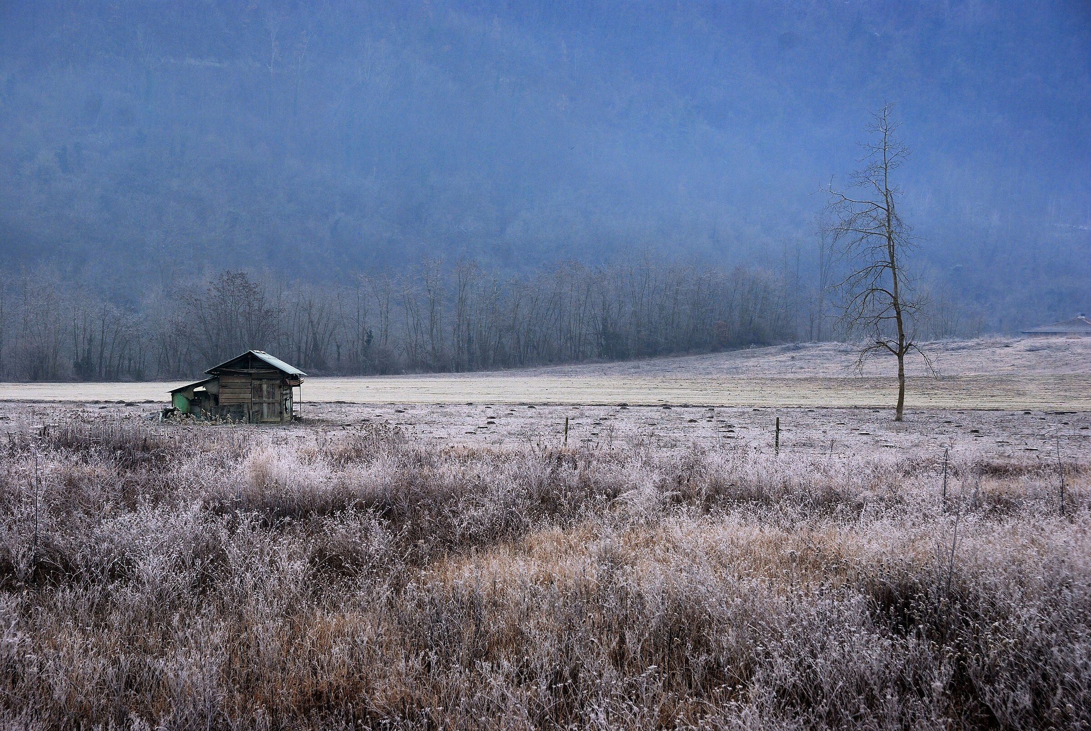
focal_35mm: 68
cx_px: 546
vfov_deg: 20.2
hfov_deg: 29.8
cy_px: 366
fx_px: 2048
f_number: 7.1
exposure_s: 1/200
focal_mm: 45
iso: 160
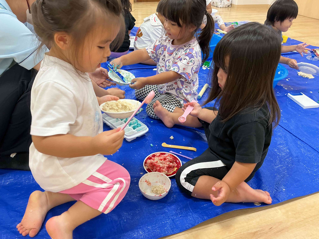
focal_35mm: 29
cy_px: 120
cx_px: 160
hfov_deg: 61.7
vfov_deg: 48.2
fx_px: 267
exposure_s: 1/50
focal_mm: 3
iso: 40
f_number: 1.8
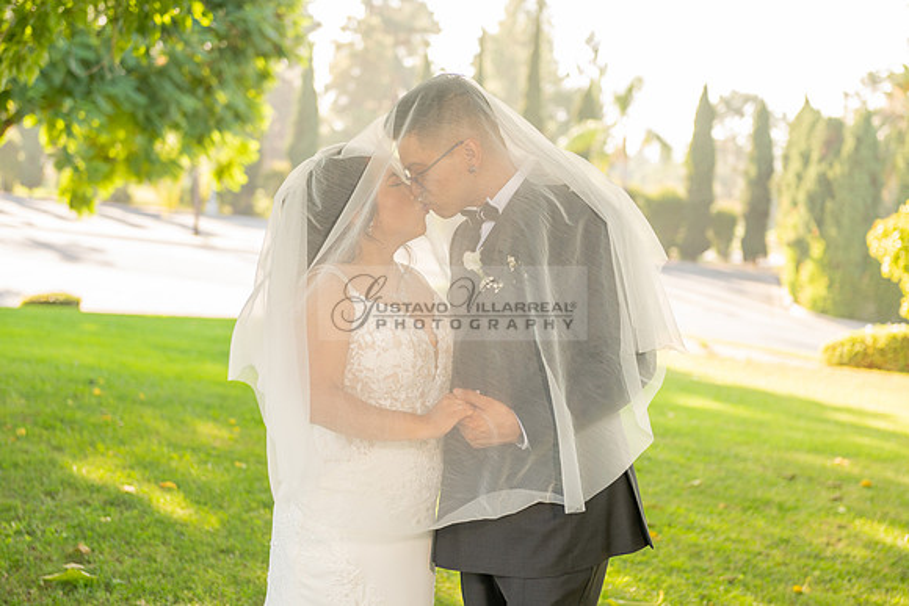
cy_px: 303
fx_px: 1768
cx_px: 454
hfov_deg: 28.8
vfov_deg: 19.5
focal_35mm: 70
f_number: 3.5
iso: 200
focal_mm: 70
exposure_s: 1/200
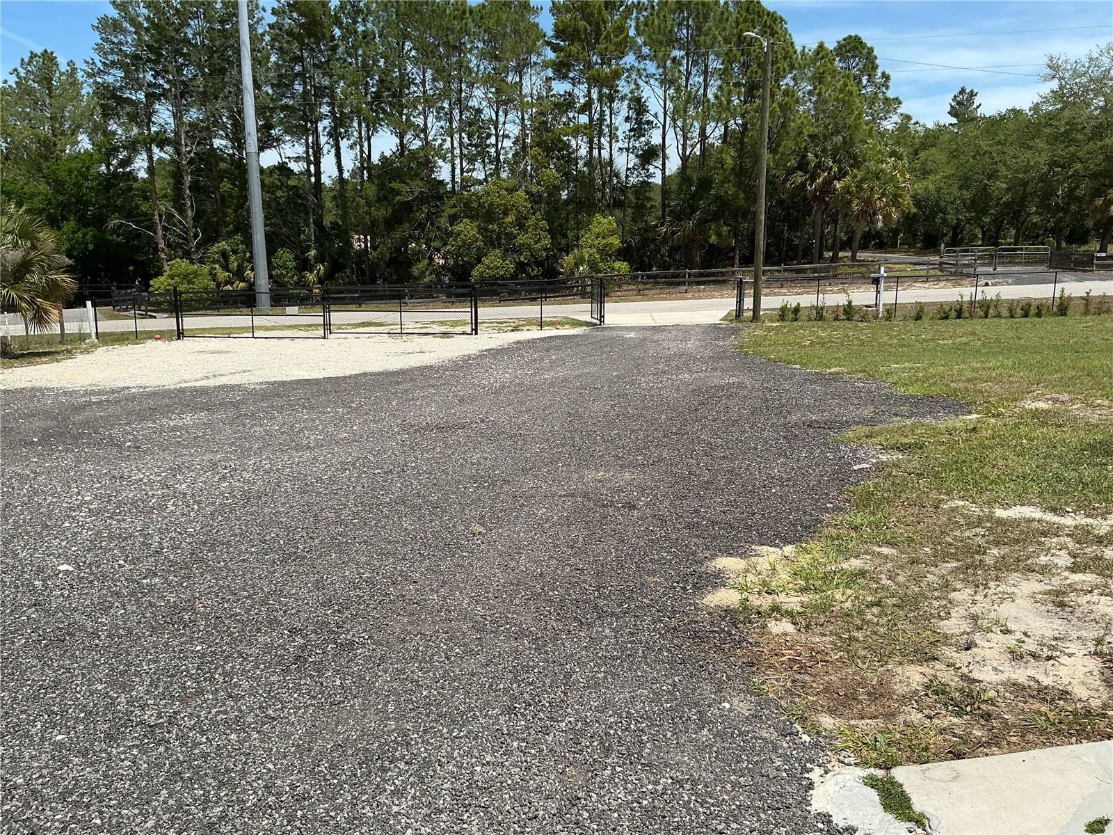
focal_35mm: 29
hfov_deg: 61.7
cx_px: 556
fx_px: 932
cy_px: 418
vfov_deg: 48.2
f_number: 1.8
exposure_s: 1/1984
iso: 25
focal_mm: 3
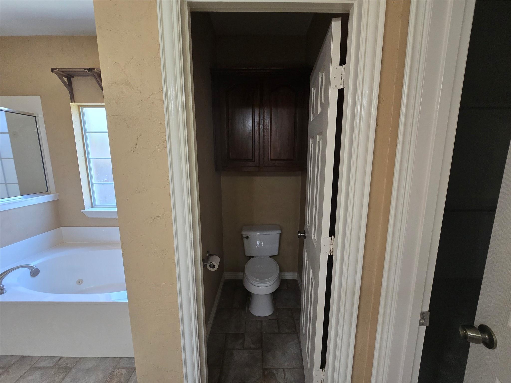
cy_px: 192
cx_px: 256
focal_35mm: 13
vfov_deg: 89.9
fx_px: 192
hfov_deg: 106.2
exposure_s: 1/60
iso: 200
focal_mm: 2.2
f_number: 2.2
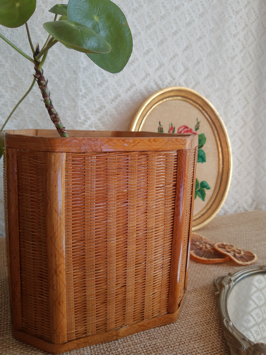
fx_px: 266
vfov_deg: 67.3
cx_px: 133
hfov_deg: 53.1
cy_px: 178
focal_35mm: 26
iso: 68
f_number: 1.8
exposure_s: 1/120
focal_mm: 3.95
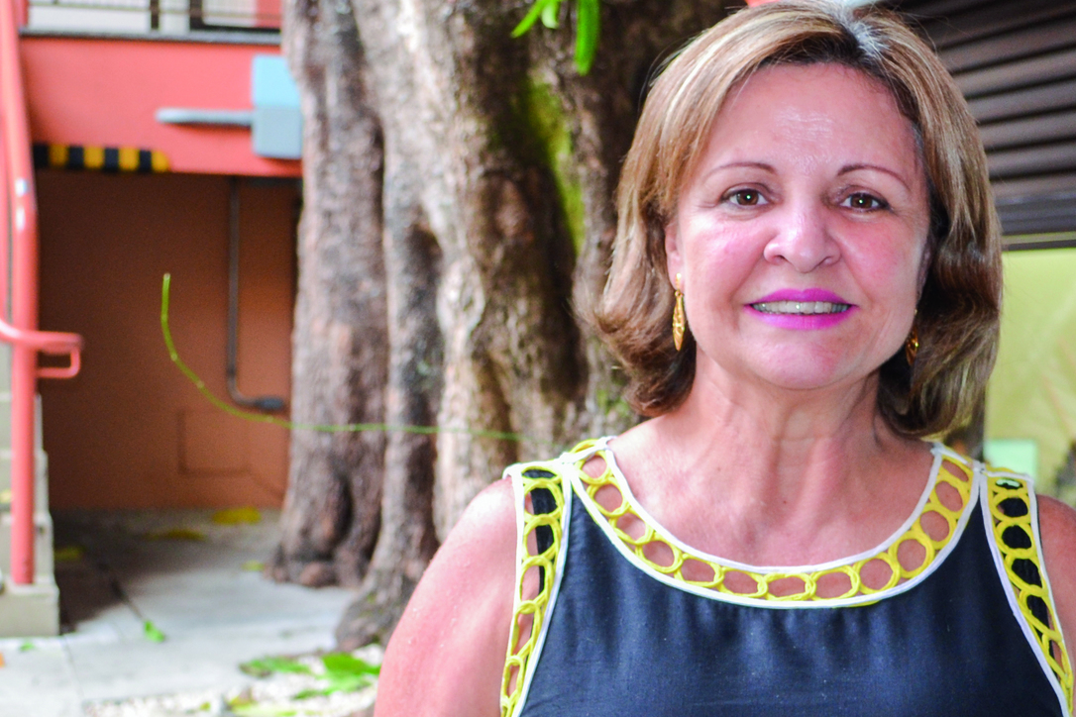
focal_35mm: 70
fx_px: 2092
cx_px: 658
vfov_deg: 19.2
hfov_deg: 28.8
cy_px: 614
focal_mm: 22
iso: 400
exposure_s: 1/60
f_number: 3.8
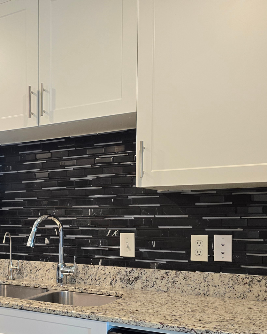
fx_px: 435
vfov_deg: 41.2
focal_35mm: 44
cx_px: 2
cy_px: 234
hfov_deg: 31.6
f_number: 1.7
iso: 320
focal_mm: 6.3
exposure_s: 1/120
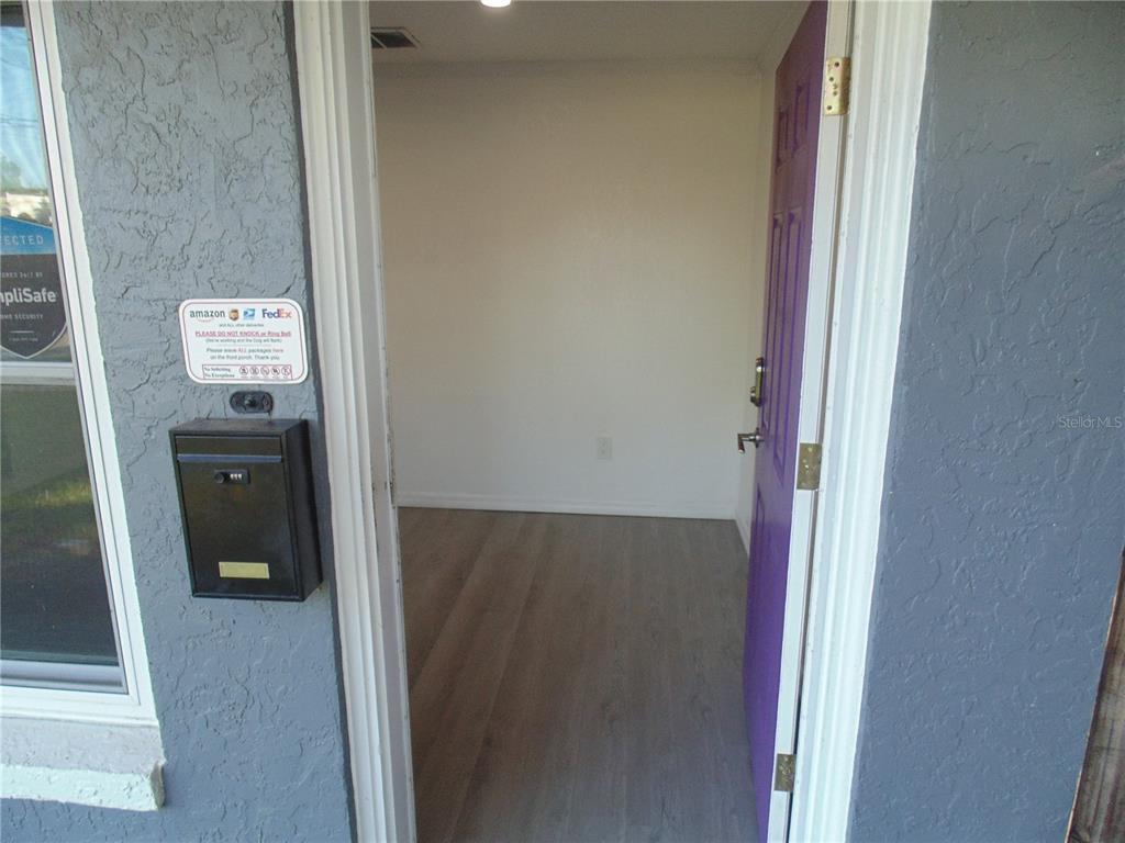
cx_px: 562
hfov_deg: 76.4
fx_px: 715
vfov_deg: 61.1
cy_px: 422
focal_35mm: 22
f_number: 3.1
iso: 100
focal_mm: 4
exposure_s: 1/60
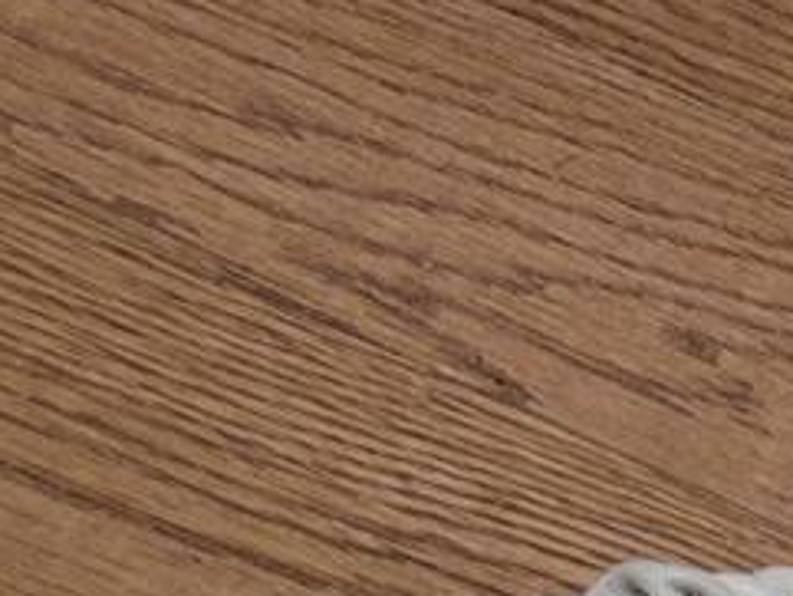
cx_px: 1412
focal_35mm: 138
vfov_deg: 9.4
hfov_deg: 13.0
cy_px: 1515
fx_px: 3163
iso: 200
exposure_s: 1/40
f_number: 1.8
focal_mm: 5.4
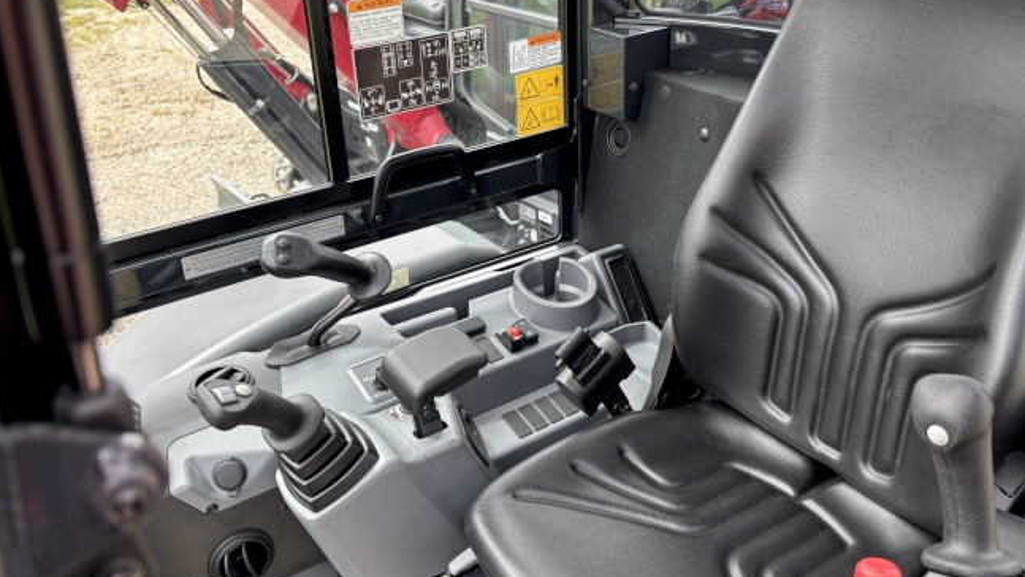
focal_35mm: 35
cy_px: 276
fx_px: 951
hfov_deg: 56.6
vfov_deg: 33.7
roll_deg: +2.5
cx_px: 553
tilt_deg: -24.6
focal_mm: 5.96
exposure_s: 1/177
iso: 50
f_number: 1.6
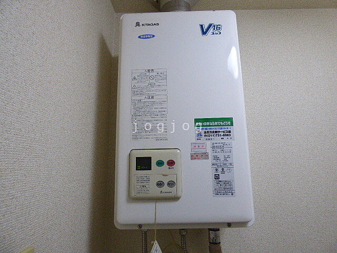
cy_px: 126
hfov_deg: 81.7
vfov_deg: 66.0
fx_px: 195
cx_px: 168
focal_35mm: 20
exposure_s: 1/40
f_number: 2.8
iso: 400
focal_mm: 3.58
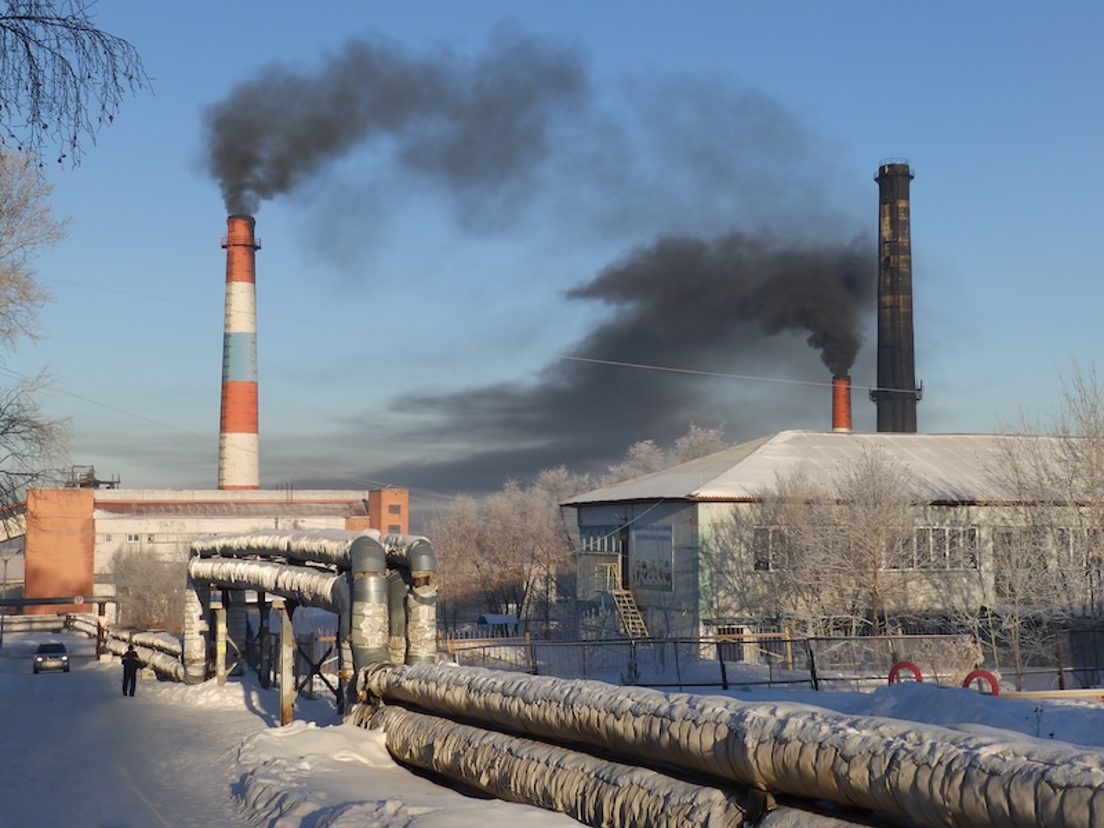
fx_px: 1467
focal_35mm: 46
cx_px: 552
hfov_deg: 41.2
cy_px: 414
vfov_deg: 31.5
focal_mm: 8.2
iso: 80
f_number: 4.5
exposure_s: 1/500
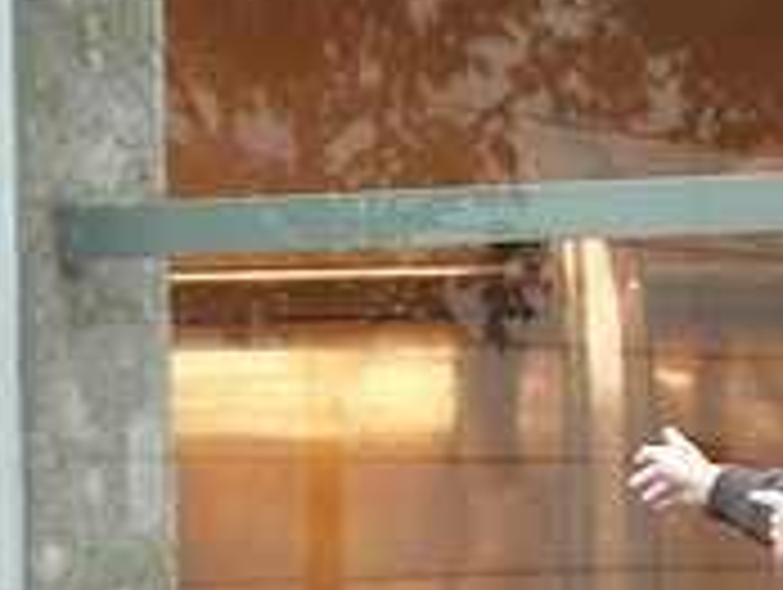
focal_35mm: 489
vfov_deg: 3.0
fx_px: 11076
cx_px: 9
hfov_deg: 4.0
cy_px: -65
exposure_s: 1/125
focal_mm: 24.1
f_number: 4.5
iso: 250
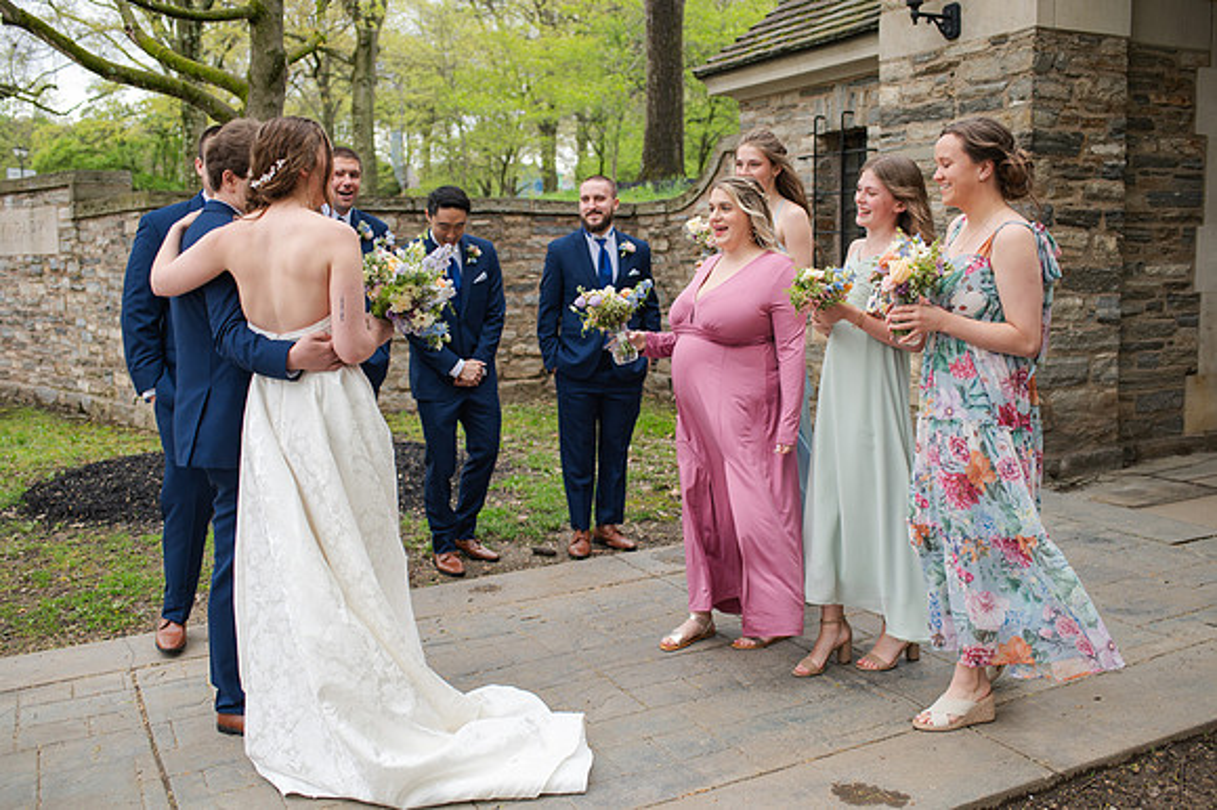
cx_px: 608
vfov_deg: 37.6
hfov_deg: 54.1
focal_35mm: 35
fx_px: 1191
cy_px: 405
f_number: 3.2
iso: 320
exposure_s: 1/320
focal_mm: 35
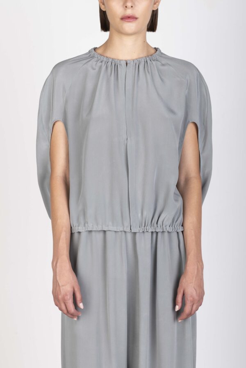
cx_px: 123
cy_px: 184
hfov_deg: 20.6
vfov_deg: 30.5
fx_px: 676
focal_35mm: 66
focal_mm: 66
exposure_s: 1/160
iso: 100
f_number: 10
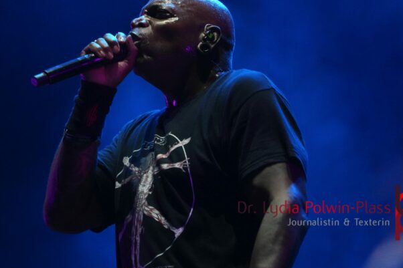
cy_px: 106
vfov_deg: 4.3
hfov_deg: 6.4
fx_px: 3577
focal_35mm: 320
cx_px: 182
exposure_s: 1/320
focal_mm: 167
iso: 3200
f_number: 6.3
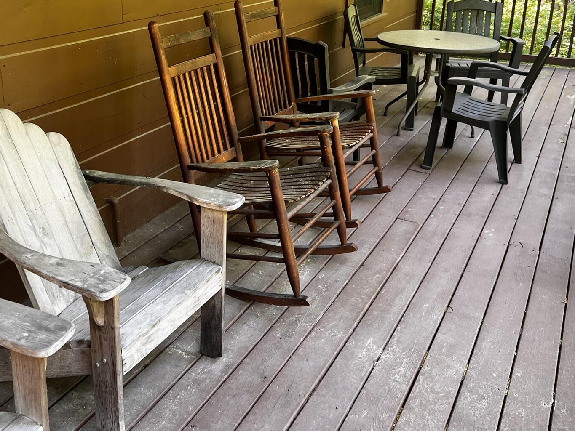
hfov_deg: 47.3
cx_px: 207
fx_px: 648
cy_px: 132
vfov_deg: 36.3
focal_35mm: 39
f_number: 1.5
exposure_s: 1/121
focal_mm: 5.7
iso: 80
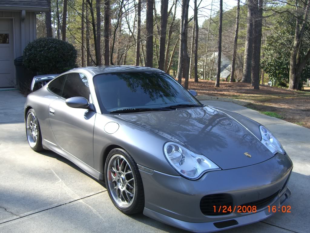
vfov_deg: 37.7
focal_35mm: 38
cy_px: 116
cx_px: 155
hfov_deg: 49.0
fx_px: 340
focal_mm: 7.9
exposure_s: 1/250
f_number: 2.8
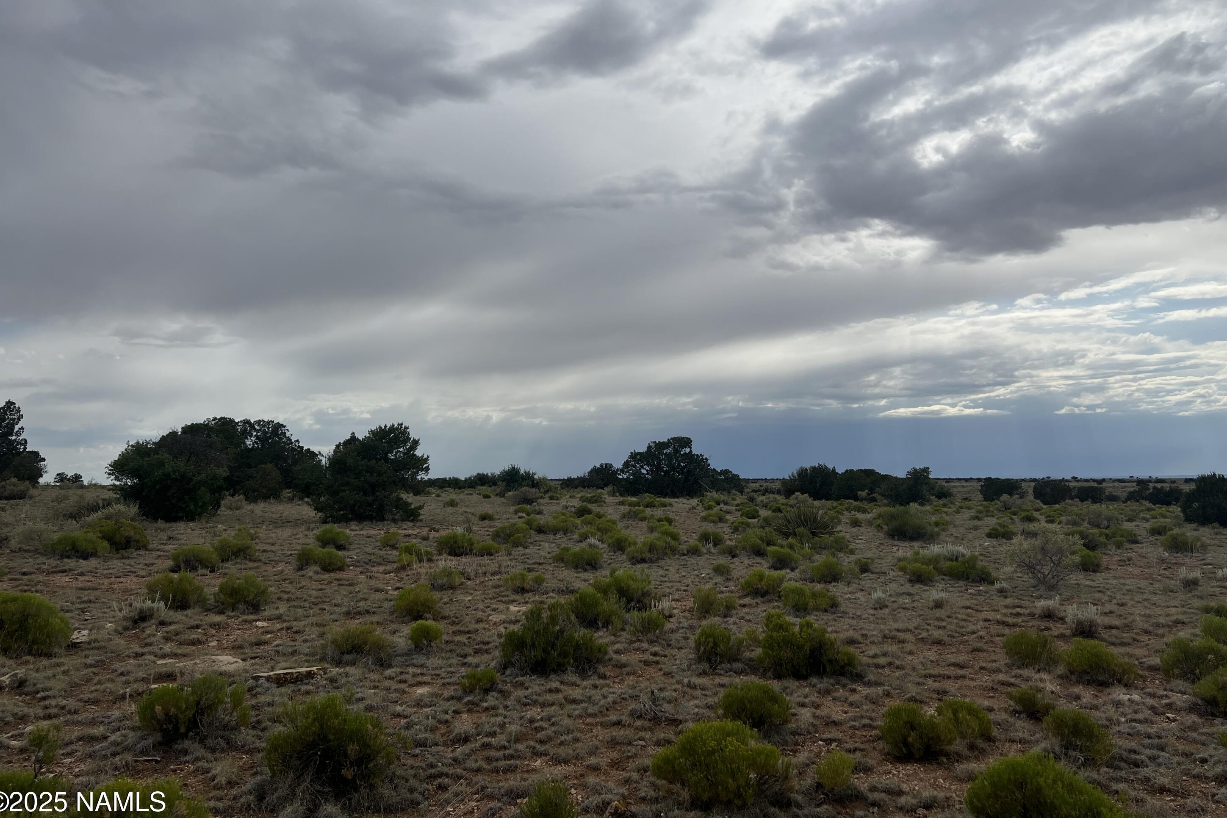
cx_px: 622
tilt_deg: +7.3
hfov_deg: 65.5
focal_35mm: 28
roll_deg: +1.3
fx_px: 954
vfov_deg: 46.3
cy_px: 369
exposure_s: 1/10309
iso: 50
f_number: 1.5
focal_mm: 5.7
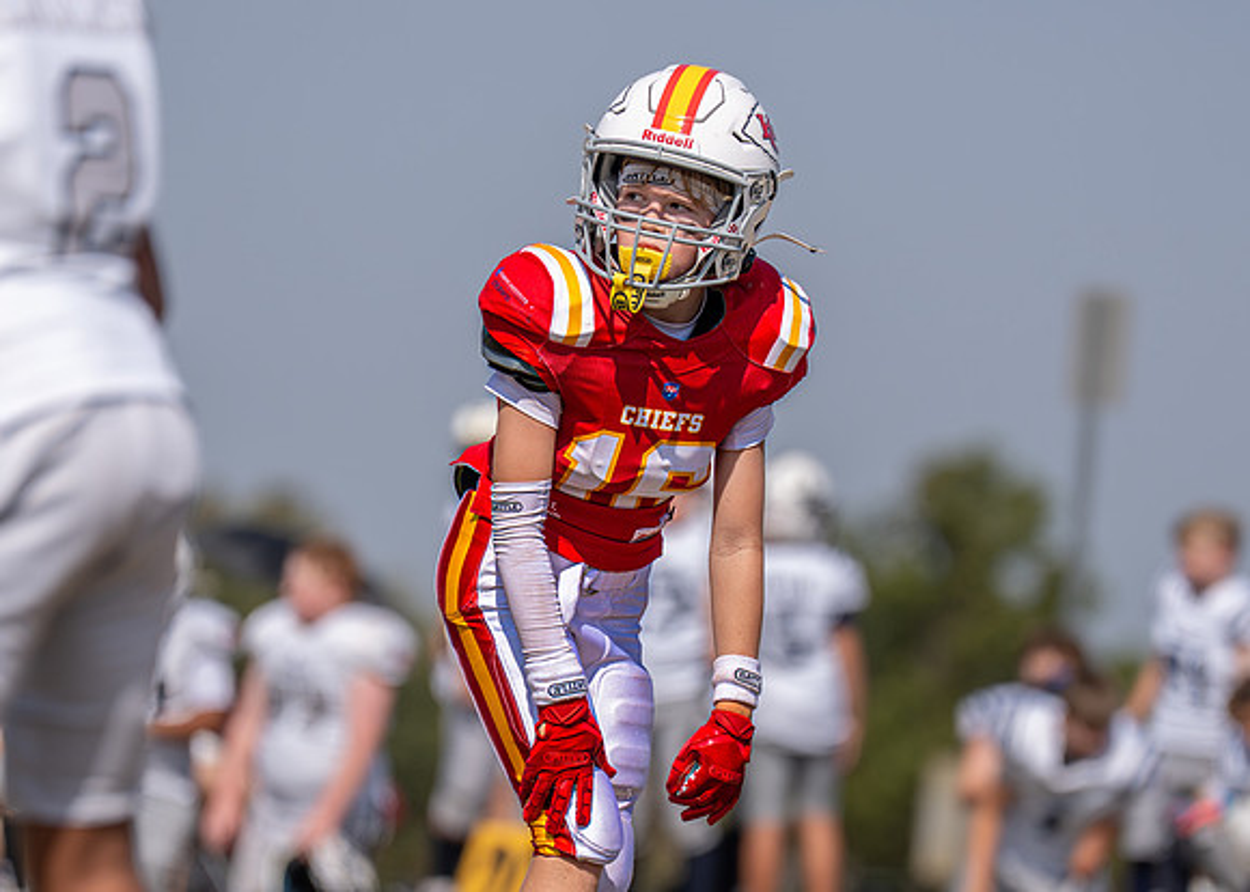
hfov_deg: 5.0
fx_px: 14309
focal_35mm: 403
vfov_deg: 3.6
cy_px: 622
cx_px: 691
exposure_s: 1/3200
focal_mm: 200
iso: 125
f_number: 2.8
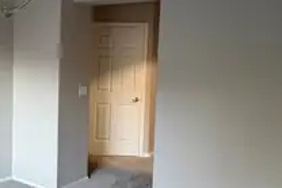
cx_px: 27
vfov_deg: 28.0
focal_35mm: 48
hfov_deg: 38.2
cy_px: 73
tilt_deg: -3.5
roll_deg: -1.7
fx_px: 376
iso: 400
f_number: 1.78
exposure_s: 1/60
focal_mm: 6.76
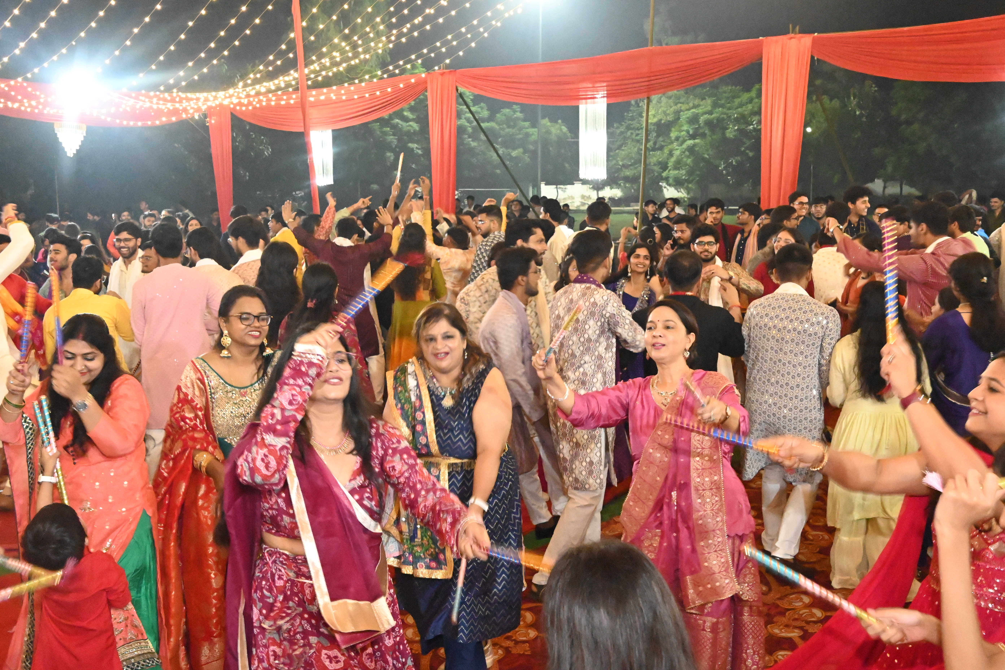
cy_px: 335
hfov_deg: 52.2
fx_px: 1026
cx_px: 502
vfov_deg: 36.2
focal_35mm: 37
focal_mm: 24.5
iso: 16000
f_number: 7.1
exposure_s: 1/80
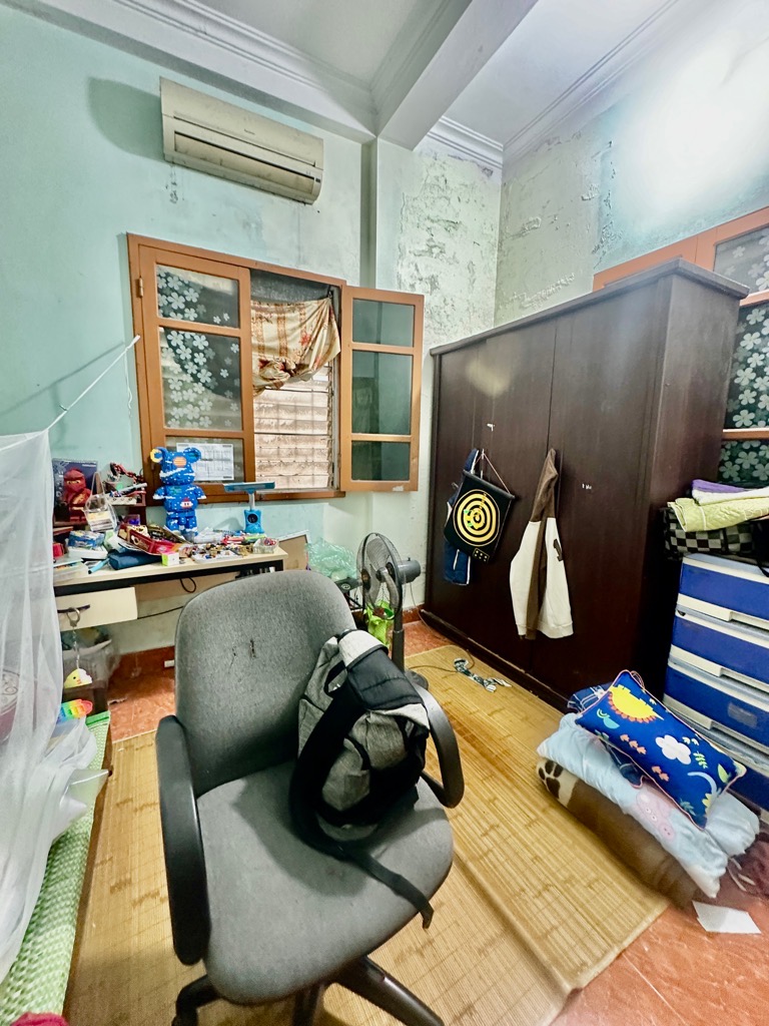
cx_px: 384
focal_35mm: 14
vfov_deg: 102.1
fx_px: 415
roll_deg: -0.2
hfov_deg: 85.7
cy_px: 513
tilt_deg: -5.5
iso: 500
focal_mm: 2.22
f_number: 2.2
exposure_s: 1/50
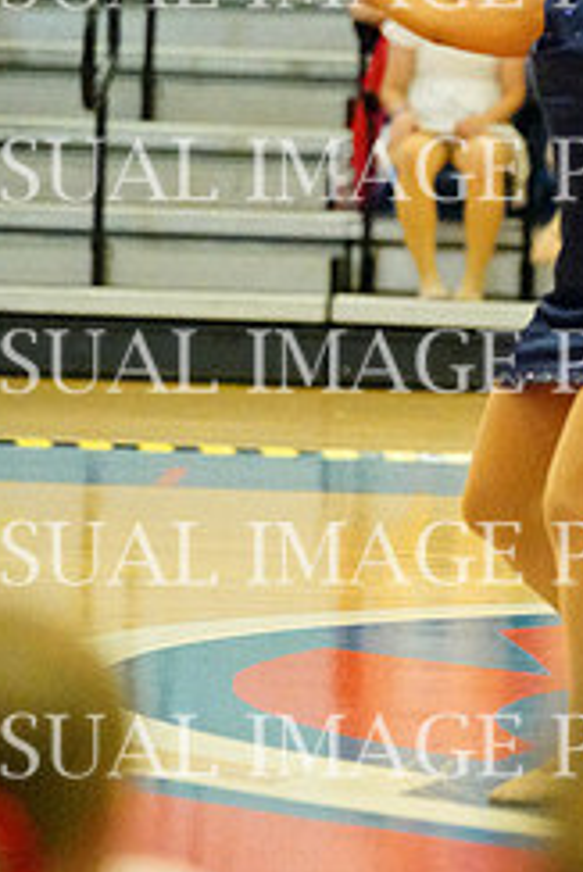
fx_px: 8659
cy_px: 457
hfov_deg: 3.9
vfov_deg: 5.8
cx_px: 528
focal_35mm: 357
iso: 25600
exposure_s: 1/1600
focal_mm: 150
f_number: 2.8
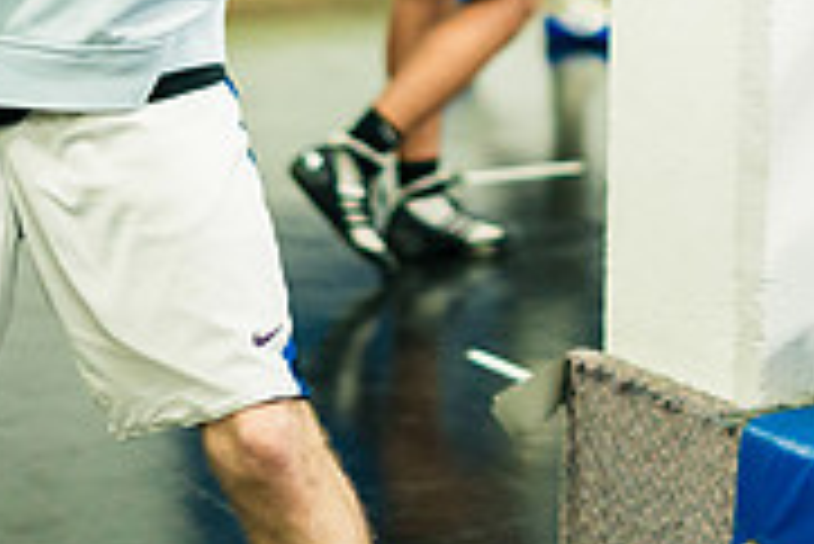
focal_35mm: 160
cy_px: -245
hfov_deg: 12.8
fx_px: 3621
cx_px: 517
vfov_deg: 8.4
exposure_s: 1/500
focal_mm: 50
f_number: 1.8
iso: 2500
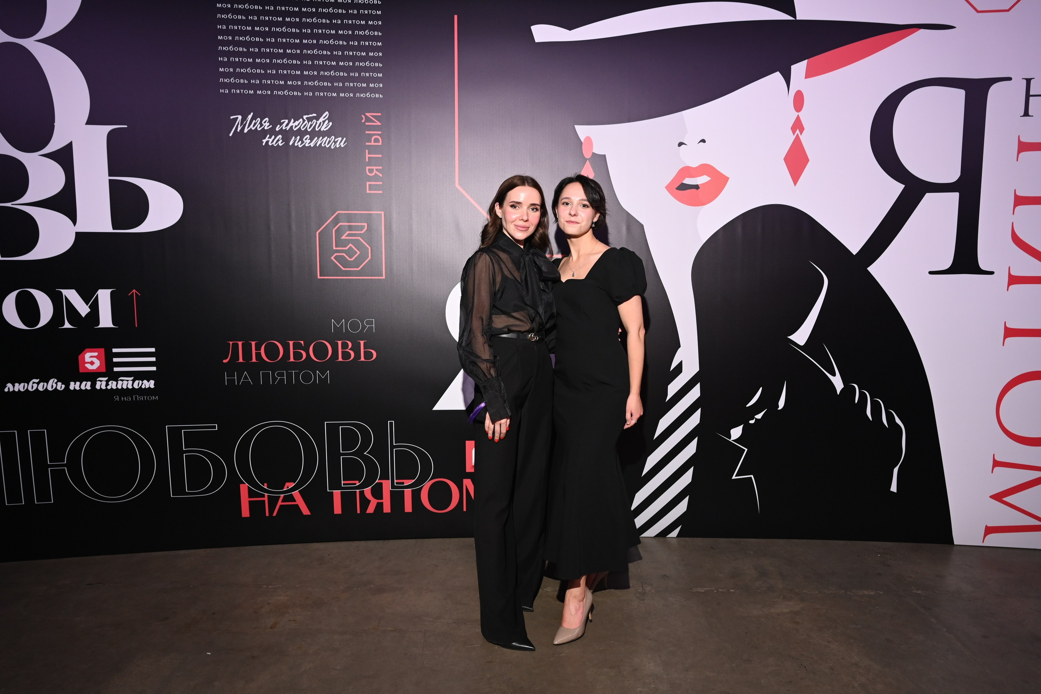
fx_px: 694
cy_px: 347
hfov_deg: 73.7
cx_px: 520
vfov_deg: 53.1
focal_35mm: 24
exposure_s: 1/160
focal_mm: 24
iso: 640
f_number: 5
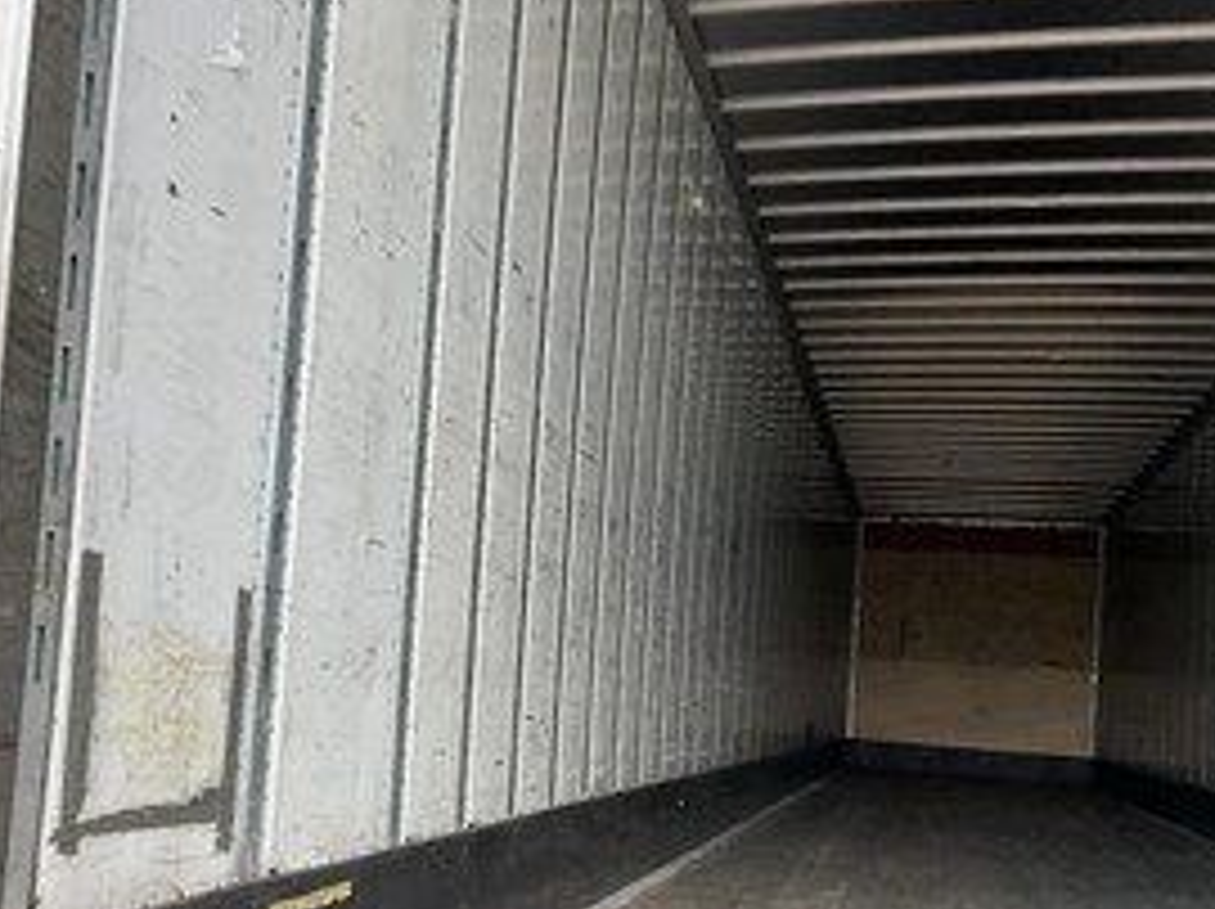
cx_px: 490
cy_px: 576
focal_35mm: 43
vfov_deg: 33.4
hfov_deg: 43.7
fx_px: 1508
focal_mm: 3
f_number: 1.8
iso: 20
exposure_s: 1/236
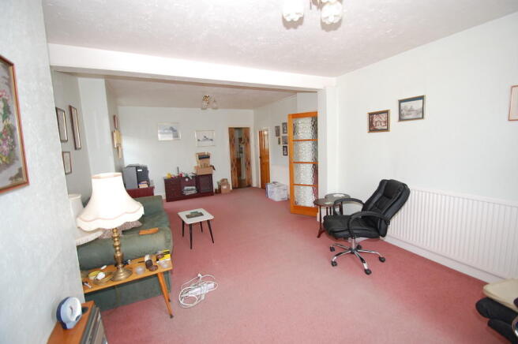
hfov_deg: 100.4
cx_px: 259
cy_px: 172
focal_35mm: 15
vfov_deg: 77.2
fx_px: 216
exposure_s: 1/60
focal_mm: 10
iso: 400
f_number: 4
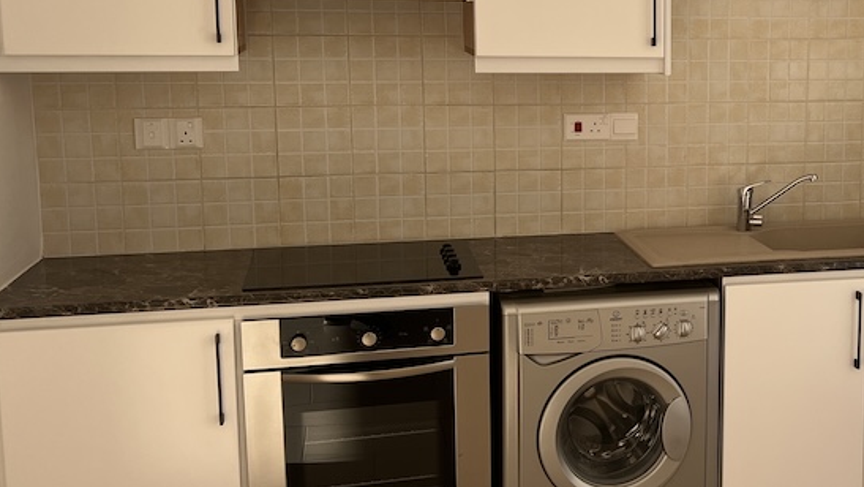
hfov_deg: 37.4
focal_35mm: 53
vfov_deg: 22.6
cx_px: 722
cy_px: 169
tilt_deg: -9.3
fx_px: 1215
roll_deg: -1.0
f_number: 1.5
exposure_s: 1/924
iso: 50
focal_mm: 5.7
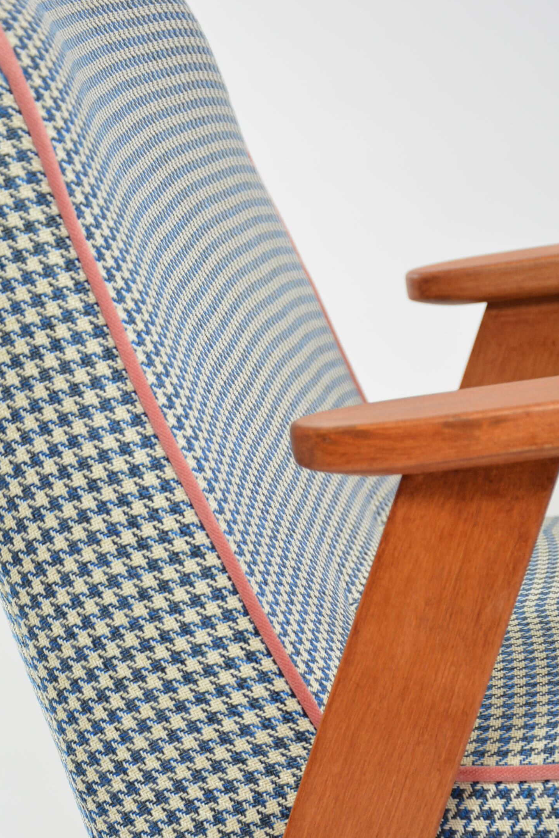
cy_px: 544
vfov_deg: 16.9
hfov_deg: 11.3
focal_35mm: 121
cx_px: 289
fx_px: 2819
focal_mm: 58
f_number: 5.6
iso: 720
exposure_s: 1/125
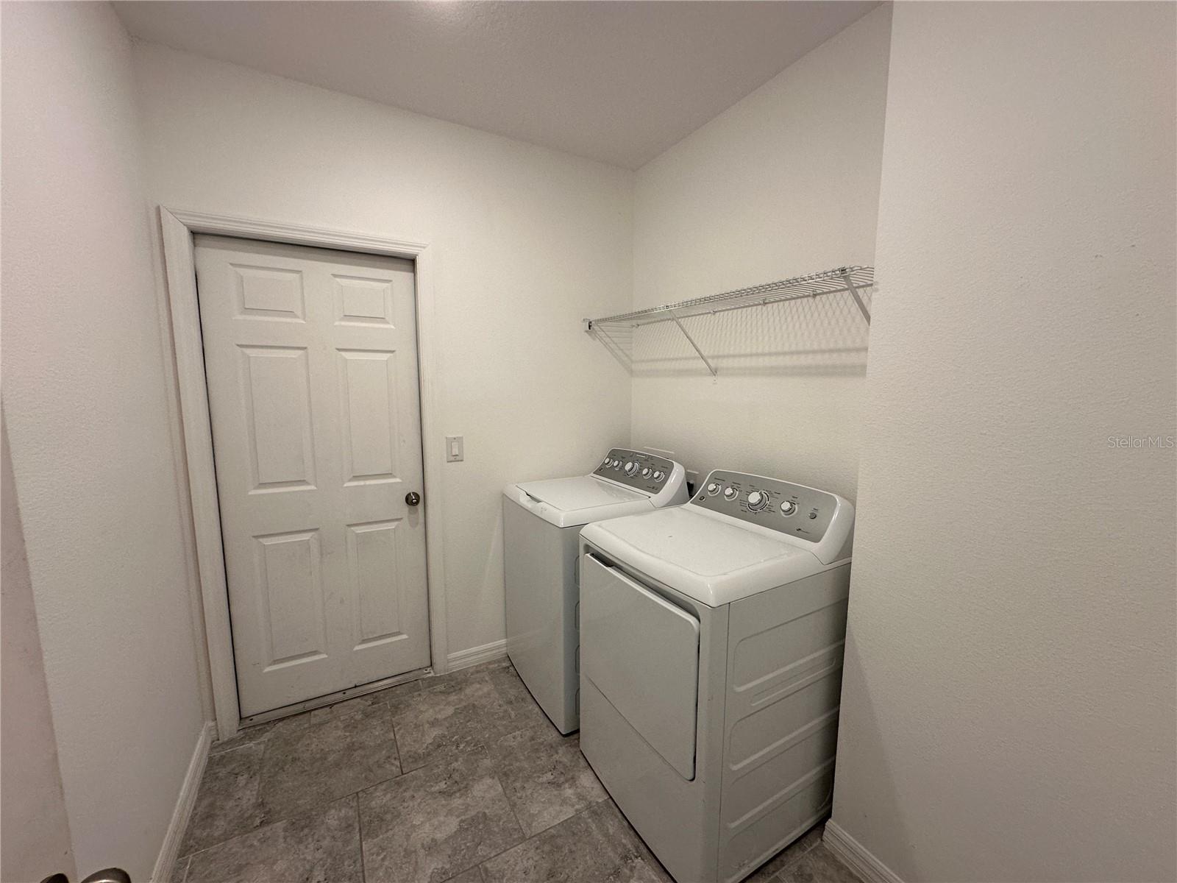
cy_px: 442
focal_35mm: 14
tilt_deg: -7.3
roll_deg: -1.4
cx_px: 588
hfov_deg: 102.1
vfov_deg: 85.7
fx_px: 476
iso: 125
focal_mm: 2.22
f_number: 2.2
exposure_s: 1/120
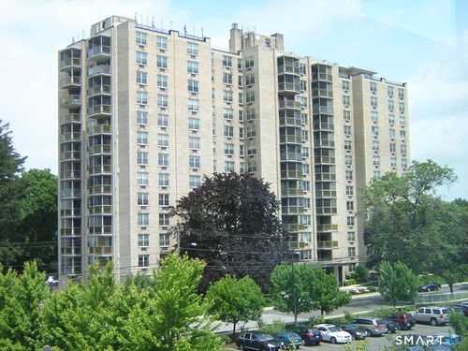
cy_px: 176
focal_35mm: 51
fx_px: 690
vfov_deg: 28.6
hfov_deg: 37.5
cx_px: 234
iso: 100
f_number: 3.1
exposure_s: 1/328
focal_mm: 6.6
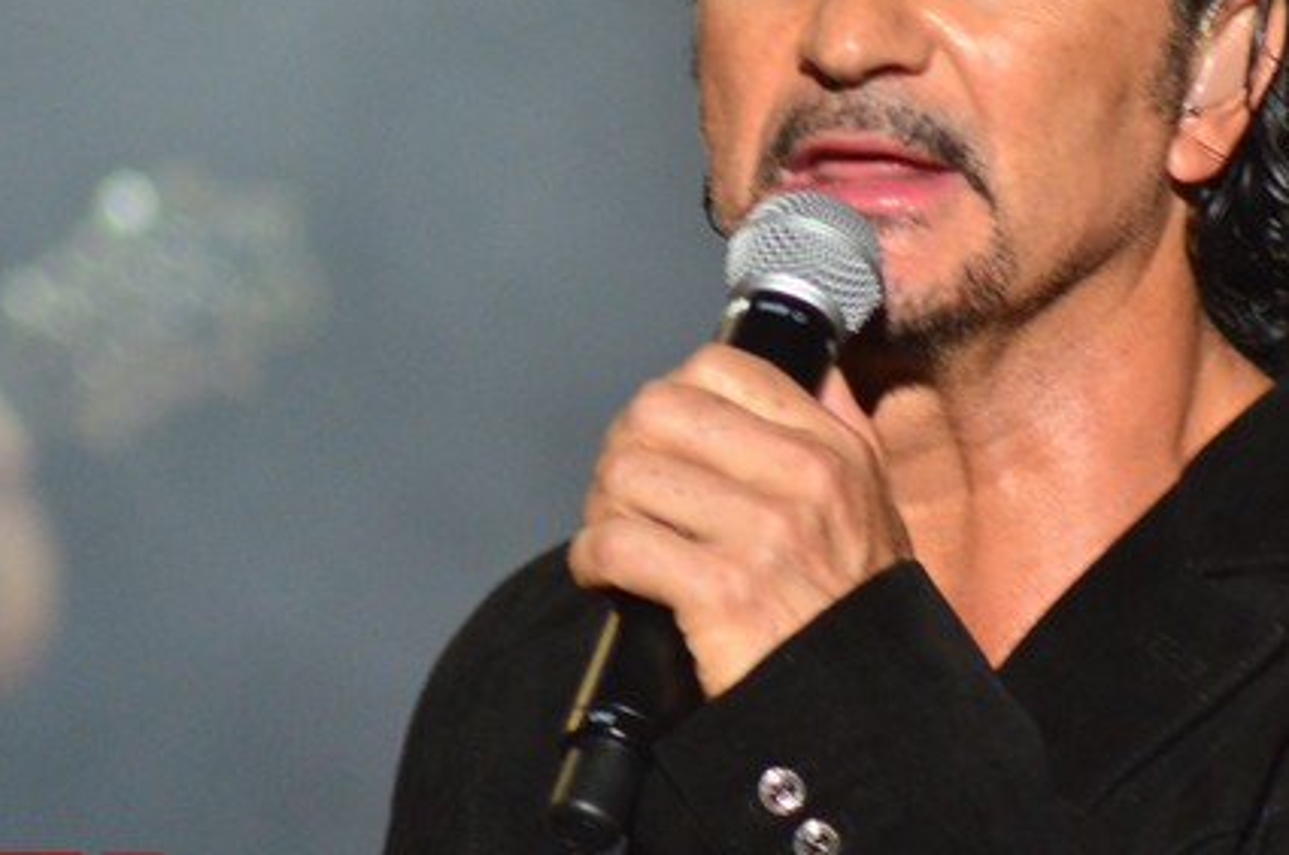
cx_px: 819
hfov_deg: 2.4
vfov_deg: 1.6
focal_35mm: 847
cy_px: 252
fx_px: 30281
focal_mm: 300
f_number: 5.6
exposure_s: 1/125
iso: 2000
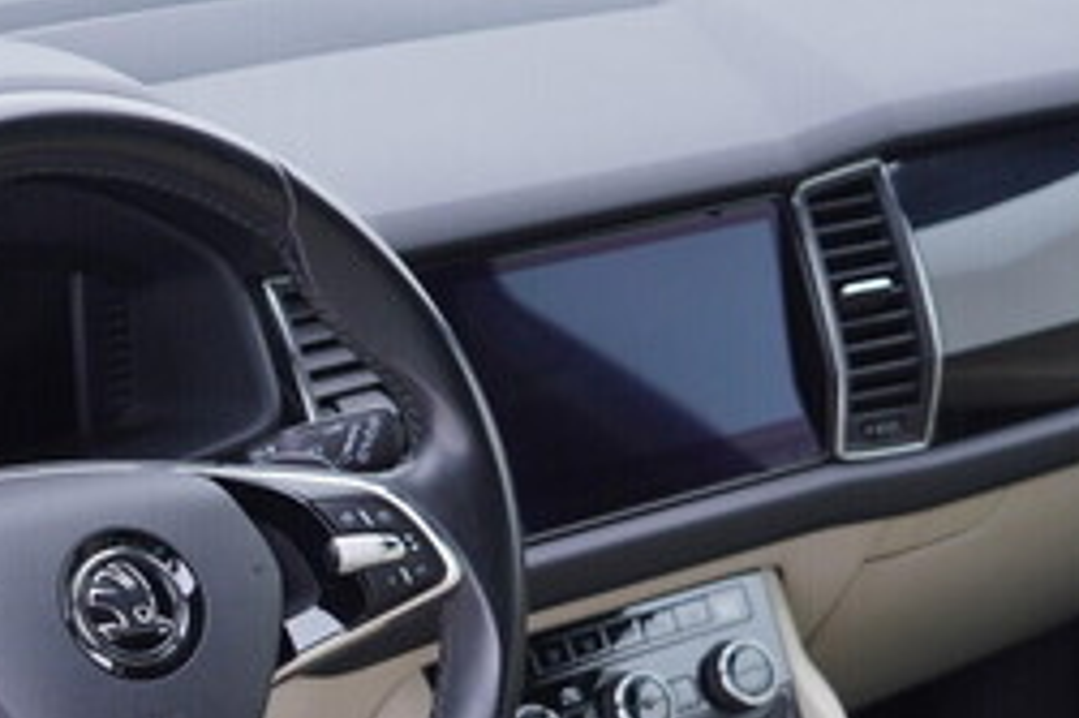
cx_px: 189
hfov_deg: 25.2
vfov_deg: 16.9
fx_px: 2366
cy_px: 681
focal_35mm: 79
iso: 160
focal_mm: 24
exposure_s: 1/40
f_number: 2.8
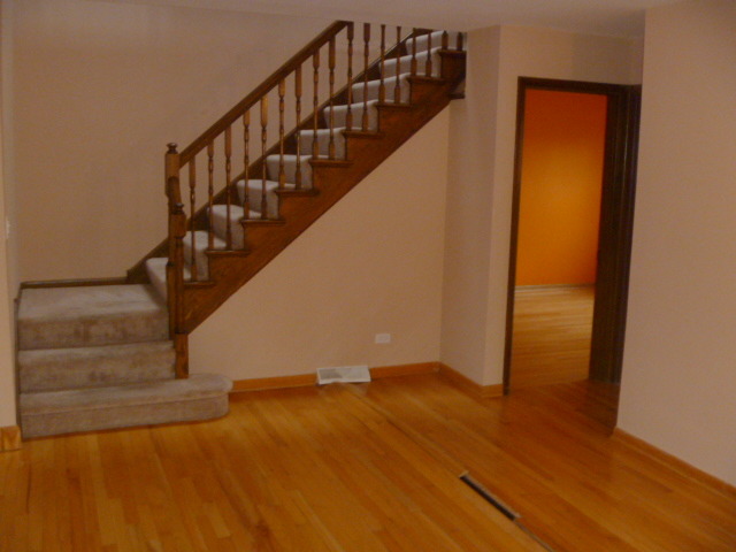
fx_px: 744
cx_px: 368
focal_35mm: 35
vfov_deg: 40.7
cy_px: 276
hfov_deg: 52.6
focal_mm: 6.3
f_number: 3.5
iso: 320
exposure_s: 1/30
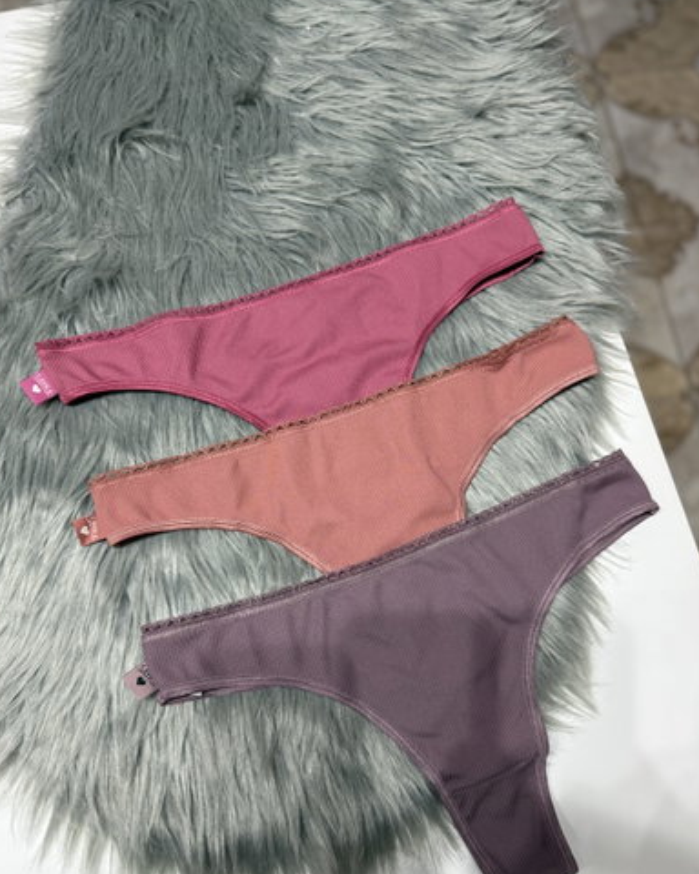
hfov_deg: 54.9
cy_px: 463
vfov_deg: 66.0
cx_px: 340
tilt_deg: -76.1
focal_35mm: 26
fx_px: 672
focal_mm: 6.76
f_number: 1.78
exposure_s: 1/50
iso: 125
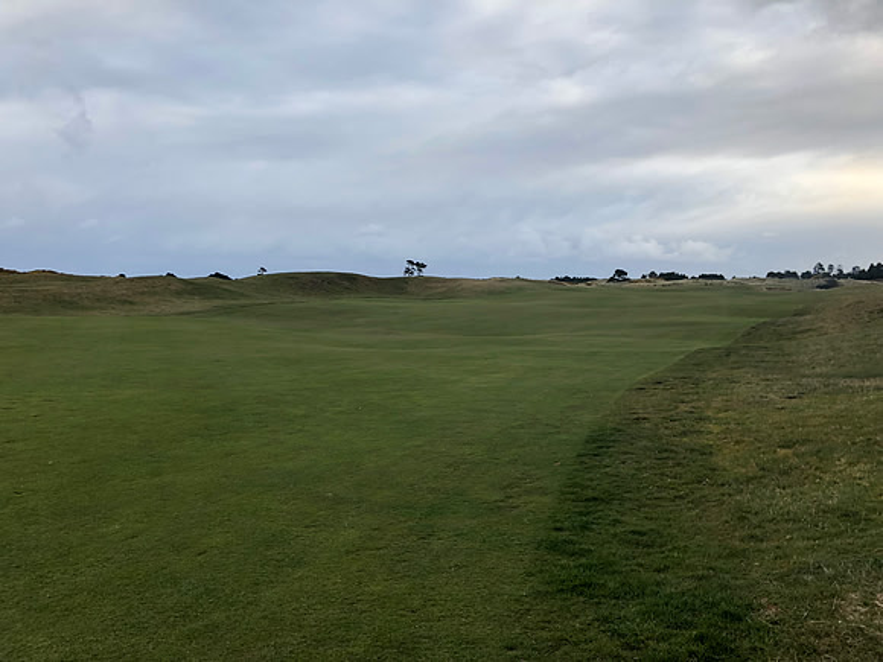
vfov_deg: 49.7
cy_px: 331
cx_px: 442
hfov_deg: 63.4
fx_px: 714
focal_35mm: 28
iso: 25
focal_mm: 4
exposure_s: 1/120
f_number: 1.8
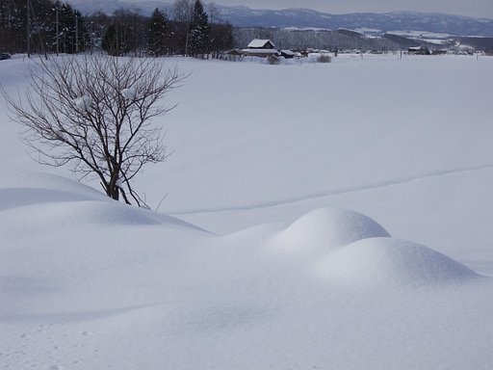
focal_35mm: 89
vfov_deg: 16.6
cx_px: 246
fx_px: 1268
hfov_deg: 22.0
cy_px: 185
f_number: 7
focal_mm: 14.6
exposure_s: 1/400
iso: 80
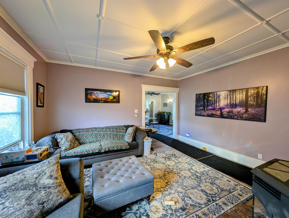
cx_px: 144
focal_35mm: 12
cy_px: 109
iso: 54
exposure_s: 1/24
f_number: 1.95
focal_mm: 2.23
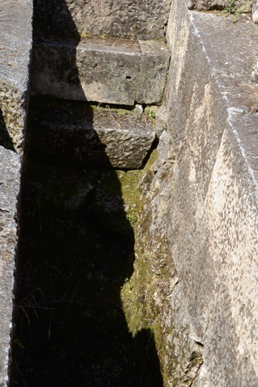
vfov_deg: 25.5
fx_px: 849
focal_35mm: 79
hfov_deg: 17.3
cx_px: 99
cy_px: 131
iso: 1000
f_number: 14
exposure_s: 1/500
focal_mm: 38
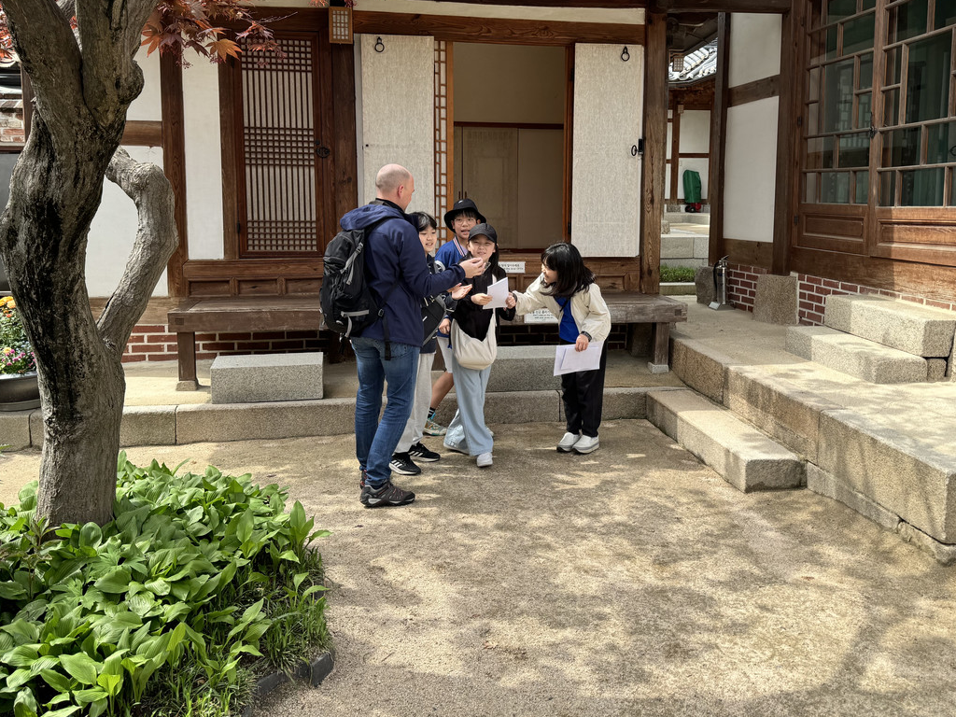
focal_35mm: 30
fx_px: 829
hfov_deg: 60.0
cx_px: 486
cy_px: 277
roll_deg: -0.1
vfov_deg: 46.5
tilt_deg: -5.3
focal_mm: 6.76
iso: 80
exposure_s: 1/1311
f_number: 1.78
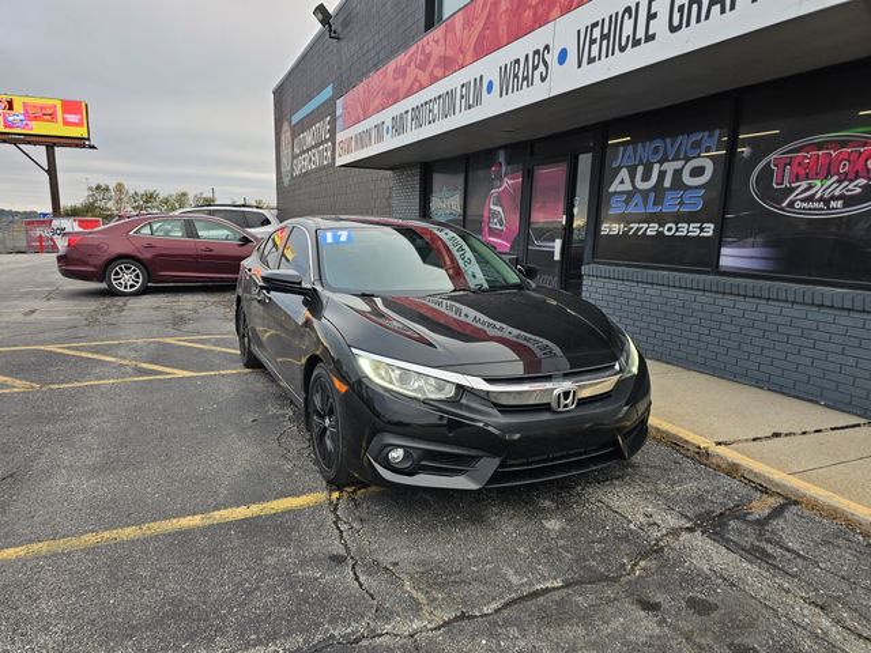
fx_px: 579
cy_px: 326
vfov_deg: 58.9
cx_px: 436
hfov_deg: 73.9
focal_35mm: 23
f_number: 1.7
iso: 40
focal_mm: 6.3
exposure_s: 1/180
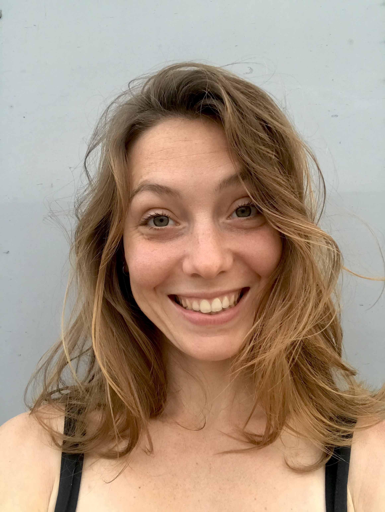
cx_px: 192
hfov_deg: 44.2
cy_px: 256
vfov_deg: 56.8
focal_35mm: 32
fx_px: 474
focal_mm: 2.87
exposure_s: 1/40
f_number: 2.2
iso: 25
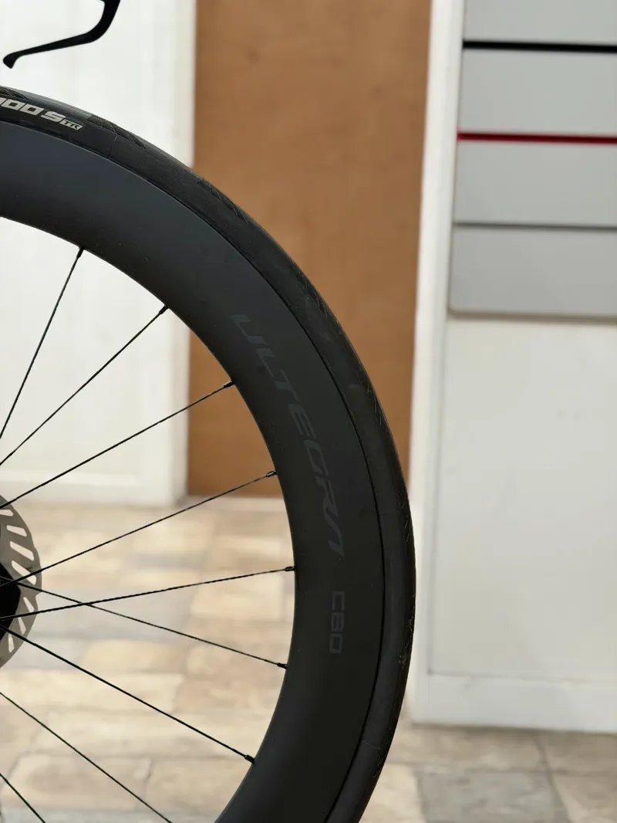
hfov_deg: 30.3
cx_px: 308
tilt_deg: -6.7
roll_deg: -3.1
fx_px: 1140
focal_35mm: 48
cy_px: 412
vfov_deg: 39.6
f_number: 1.78
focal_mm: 6.76
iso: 100
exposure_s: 1/100
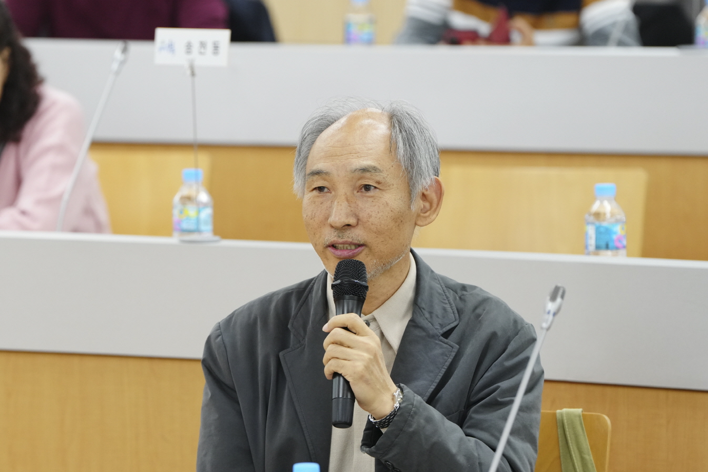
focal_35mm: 268
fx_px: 5271
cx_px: 263
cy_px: 292
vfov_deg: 5.1
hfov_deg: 7.7
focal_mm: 200
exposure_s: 1/160
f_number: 4
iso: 2000
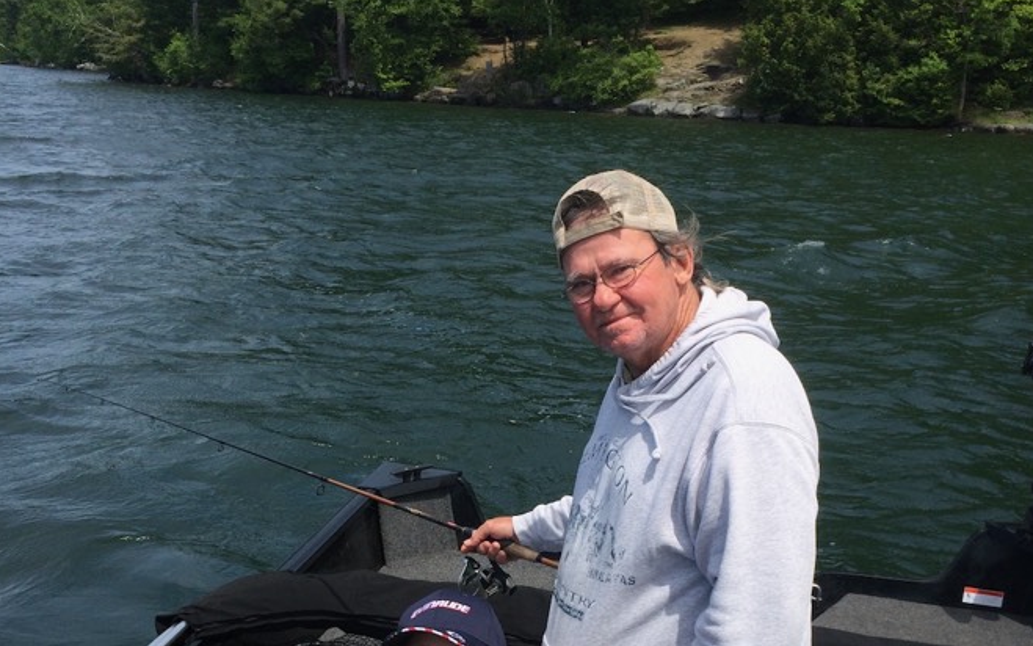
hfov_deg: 47.2
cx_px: 513
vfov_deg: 29.4
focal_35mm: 42
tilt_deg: -22.4
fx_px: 1183
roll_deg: -1.1
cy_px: 574
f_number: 2.2
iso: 32
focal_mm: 4.15
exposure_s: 1/2160
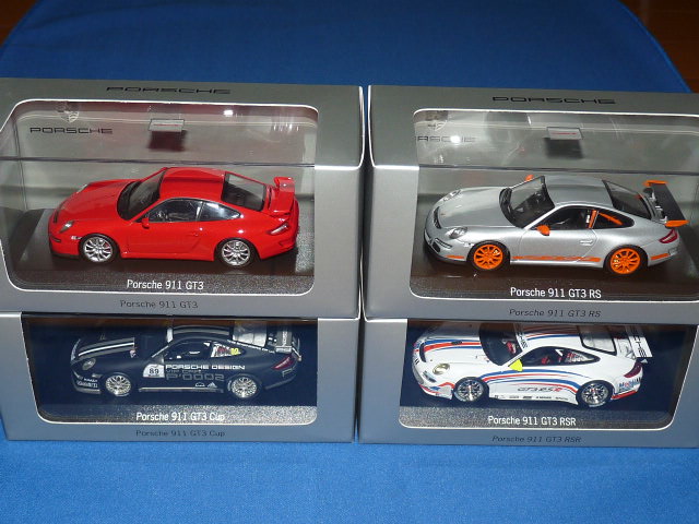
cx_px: 350
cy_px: 262
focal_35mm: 48
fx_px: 969
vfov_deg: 30.3
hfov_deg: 39.7
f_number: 2.8
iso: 100
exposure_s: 1/30
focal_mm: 4.8
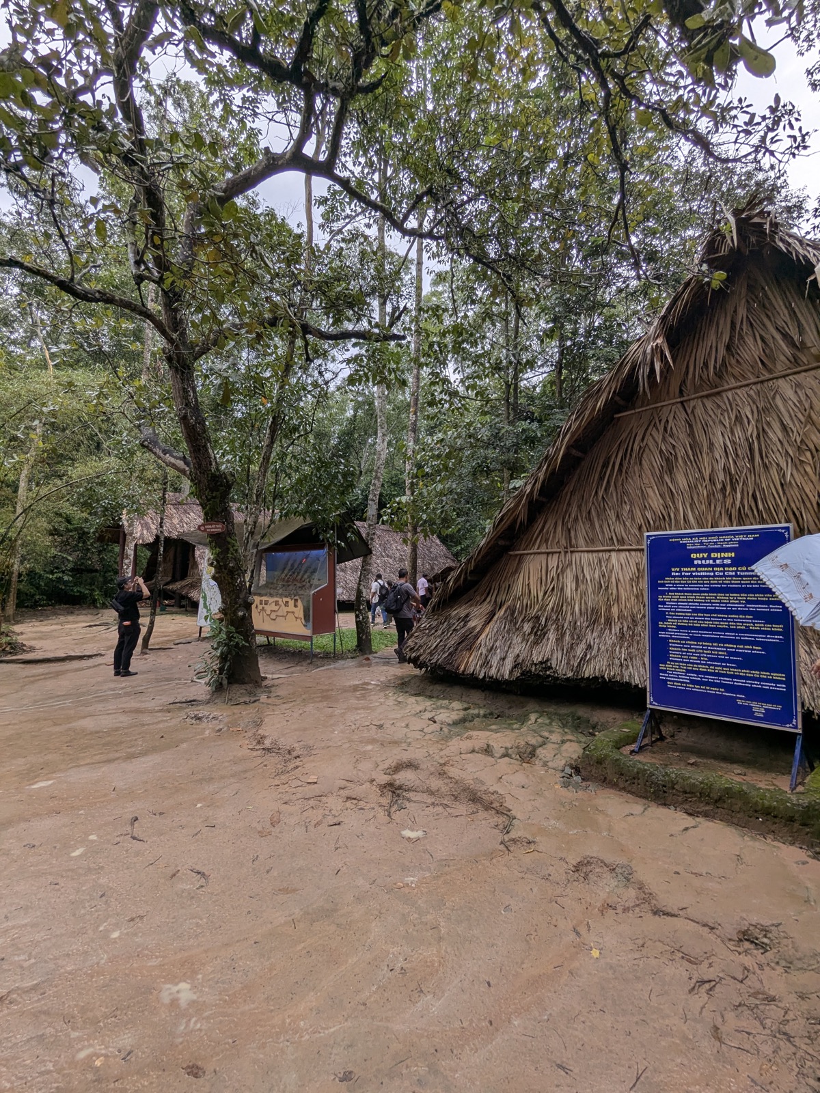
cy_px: 546
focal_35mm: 16
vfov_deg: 94.5
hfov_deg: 78.1
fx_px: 505
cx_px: 410
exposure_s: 1/428
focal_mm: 2.35
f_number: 2.2
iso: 36
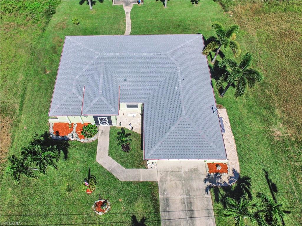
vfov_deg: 65.9
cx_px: 151
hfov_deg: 81.8
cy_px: 113
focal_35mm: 20
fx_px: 174
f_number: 2.8
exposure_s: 1/2000
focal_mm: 3.61
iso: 100
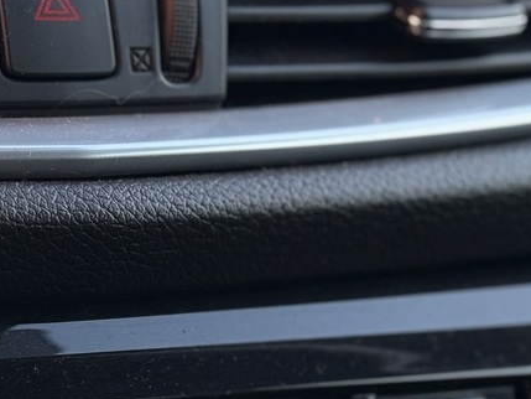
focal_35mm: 161
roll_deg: -3.9
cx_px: 130
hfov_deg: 12.2
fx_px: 2470
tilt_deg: -21.1
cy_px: 487
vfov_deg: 9.1
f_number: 1.78
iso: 64
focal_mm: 6.76
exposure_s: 1/167
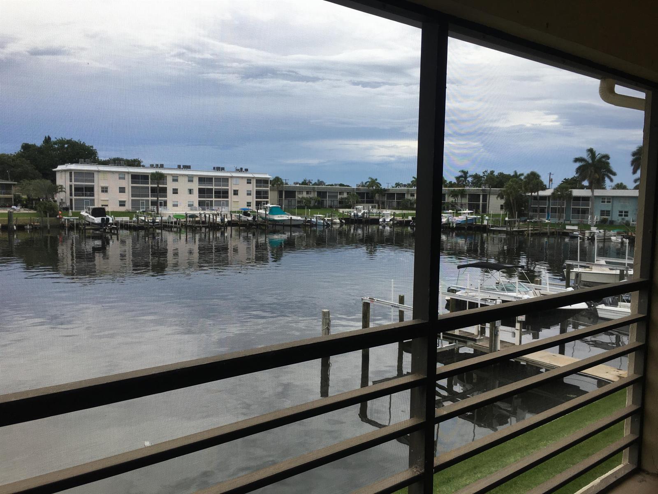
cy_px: 247
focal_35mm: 29
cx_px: 329
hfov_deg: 61.7
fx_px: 551
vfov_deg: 48.2
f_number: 2.2
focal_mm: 4.15
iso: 25
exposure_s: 1/884
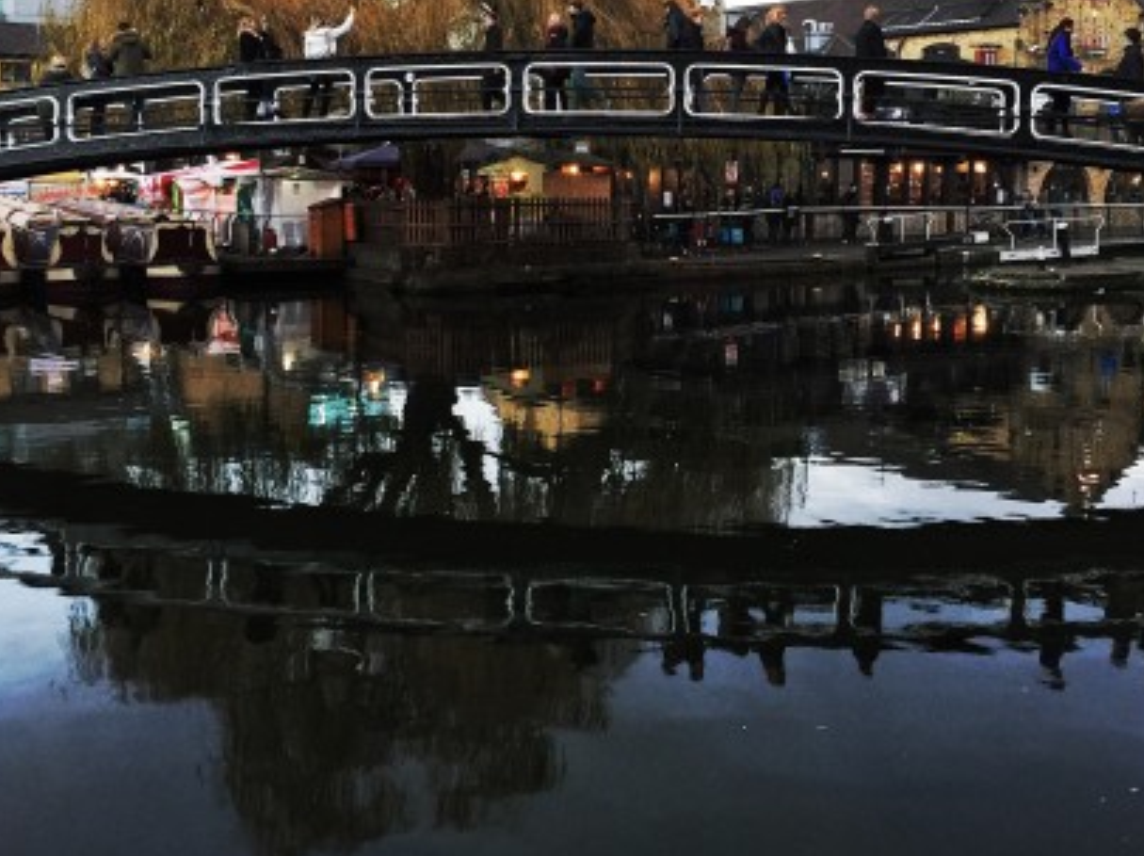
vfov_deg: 33.2
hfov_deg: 43.9
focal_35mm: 43
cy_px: 271
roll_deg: +0.0
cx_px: 602
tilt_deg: -3.8
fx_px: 1420
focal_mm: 4.15
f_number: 2.2
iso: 50
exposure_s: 1/17
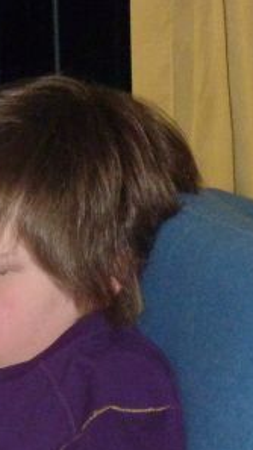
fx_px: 2732
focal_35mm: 229
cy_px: 355
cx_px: -170
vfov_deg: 9.4
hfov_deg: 5.2
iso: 400
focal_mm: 12.8
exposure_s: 1/125
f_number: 4.2
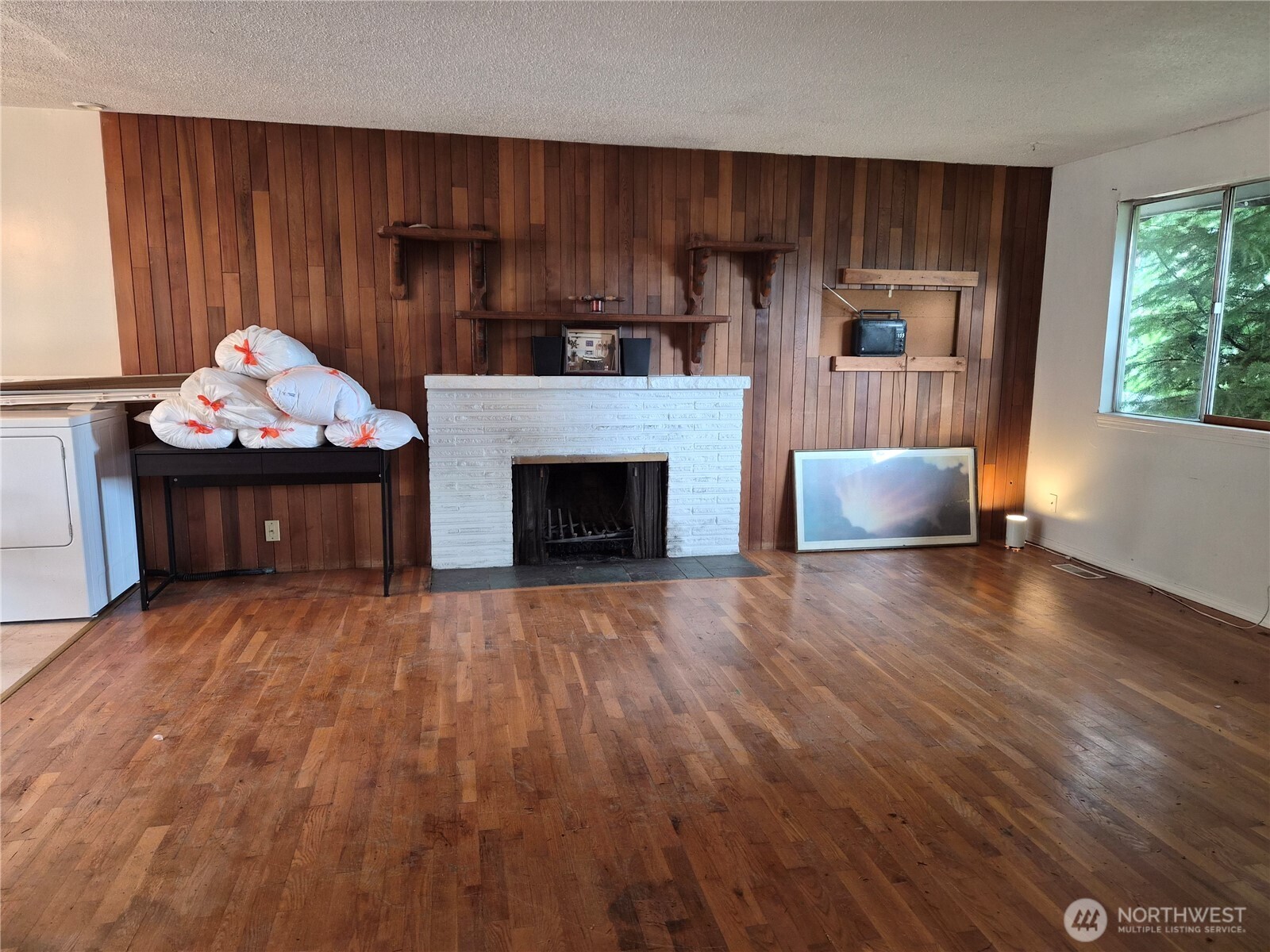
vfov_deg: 58.9
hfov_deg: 73.9
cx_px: 635
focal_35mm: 23
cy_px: 476
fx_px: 844
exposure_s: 1/60
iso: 320
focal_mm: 5.4
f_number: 1.8
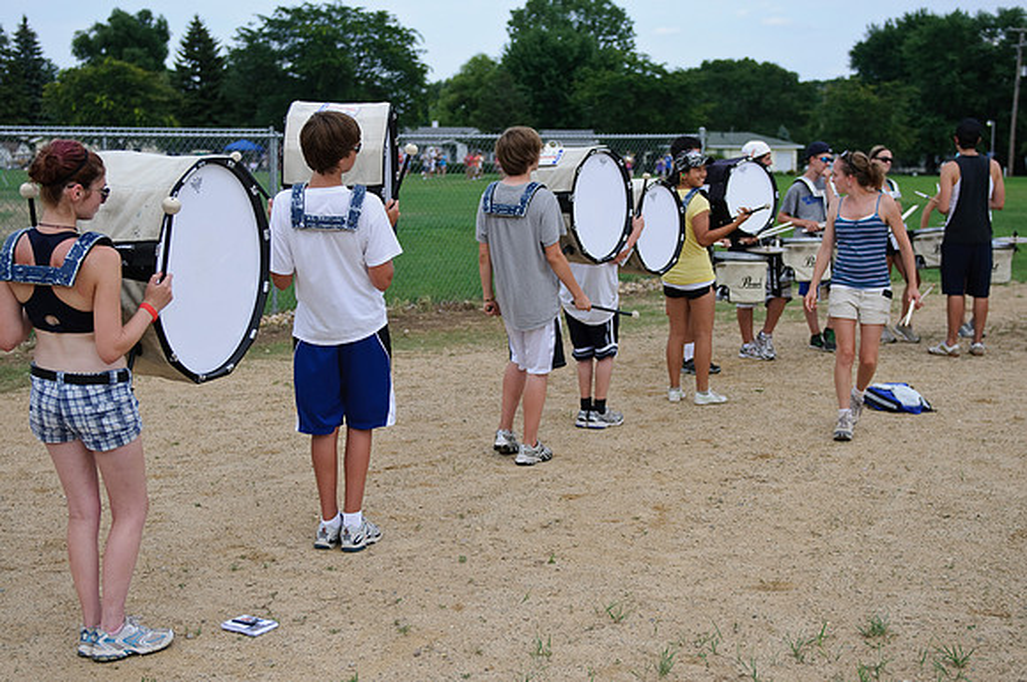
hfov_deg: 38.9
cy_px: 341
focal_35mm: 51
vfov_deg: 26.4
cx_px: 514
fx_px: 1453
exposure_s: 1/2000
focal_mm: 34
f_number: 2.8
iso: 200
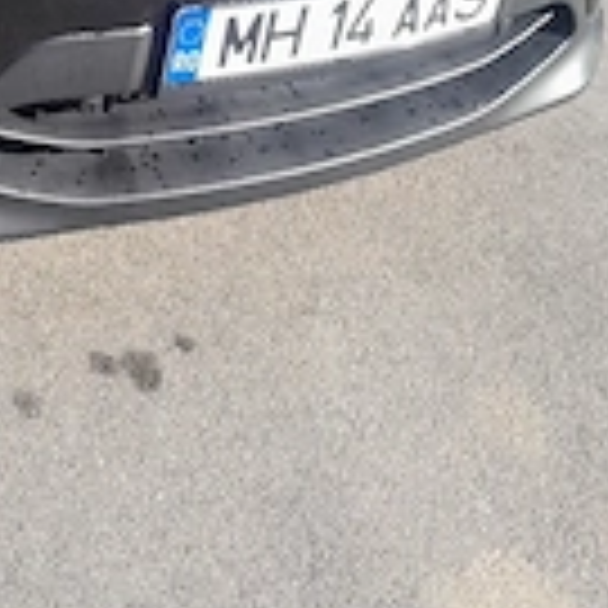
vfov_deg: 22.2
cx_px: 50
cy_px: -225
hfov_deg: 24.6
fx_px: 1351
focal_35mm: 68
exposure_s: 1/167
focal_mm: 3.98
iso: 40
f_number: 1.8
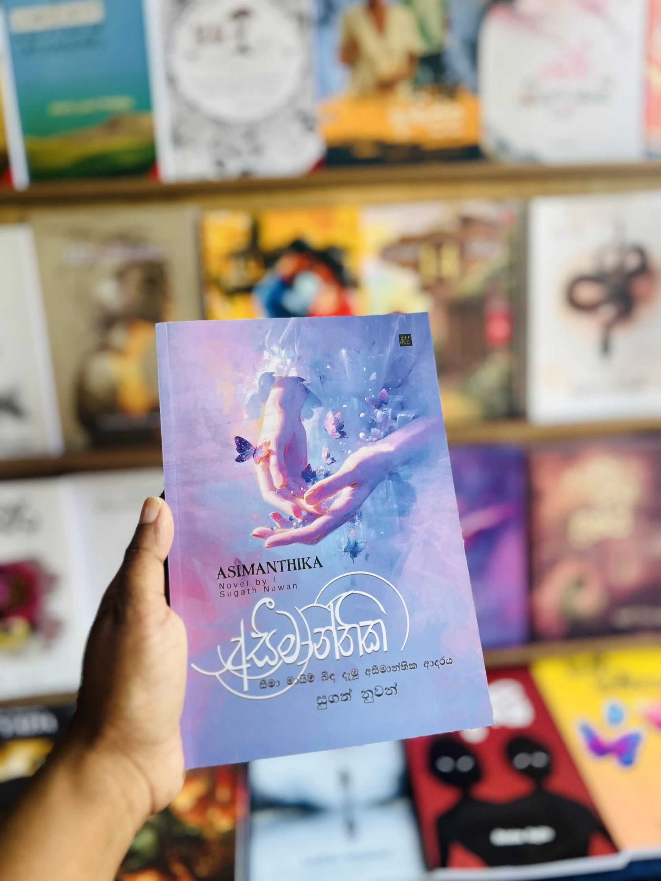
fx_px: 662
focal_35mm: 26
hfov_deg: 53.1
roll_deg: +2.9
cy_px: 440
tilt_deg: -23.2
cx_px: 330
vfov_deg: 67.3
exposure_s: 1/121
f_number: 1.5
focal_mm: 5.7
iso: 40
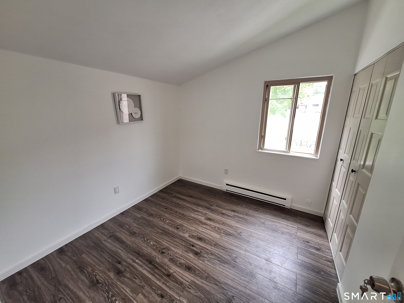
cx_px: 202
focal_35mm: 13
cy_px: 152
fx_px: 152
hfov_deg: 106.2
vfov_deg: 89.9
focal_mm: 1.74
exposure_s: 1/40
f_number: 2.2
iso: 100
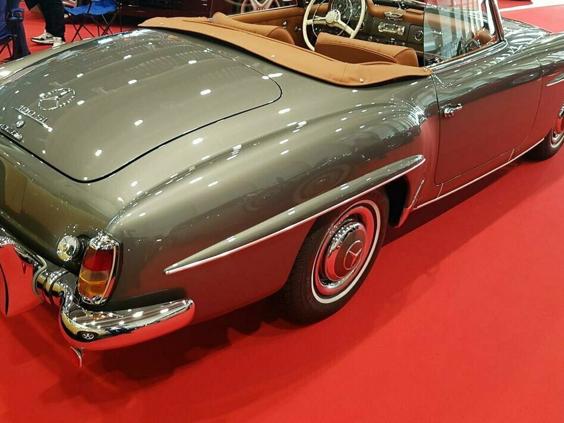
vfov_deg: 42.9
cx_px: 262
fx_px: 538
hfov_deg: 55.3
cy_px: 187
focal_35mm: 33
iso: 200
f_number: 1.7
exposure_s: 1/25
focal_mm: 4.2
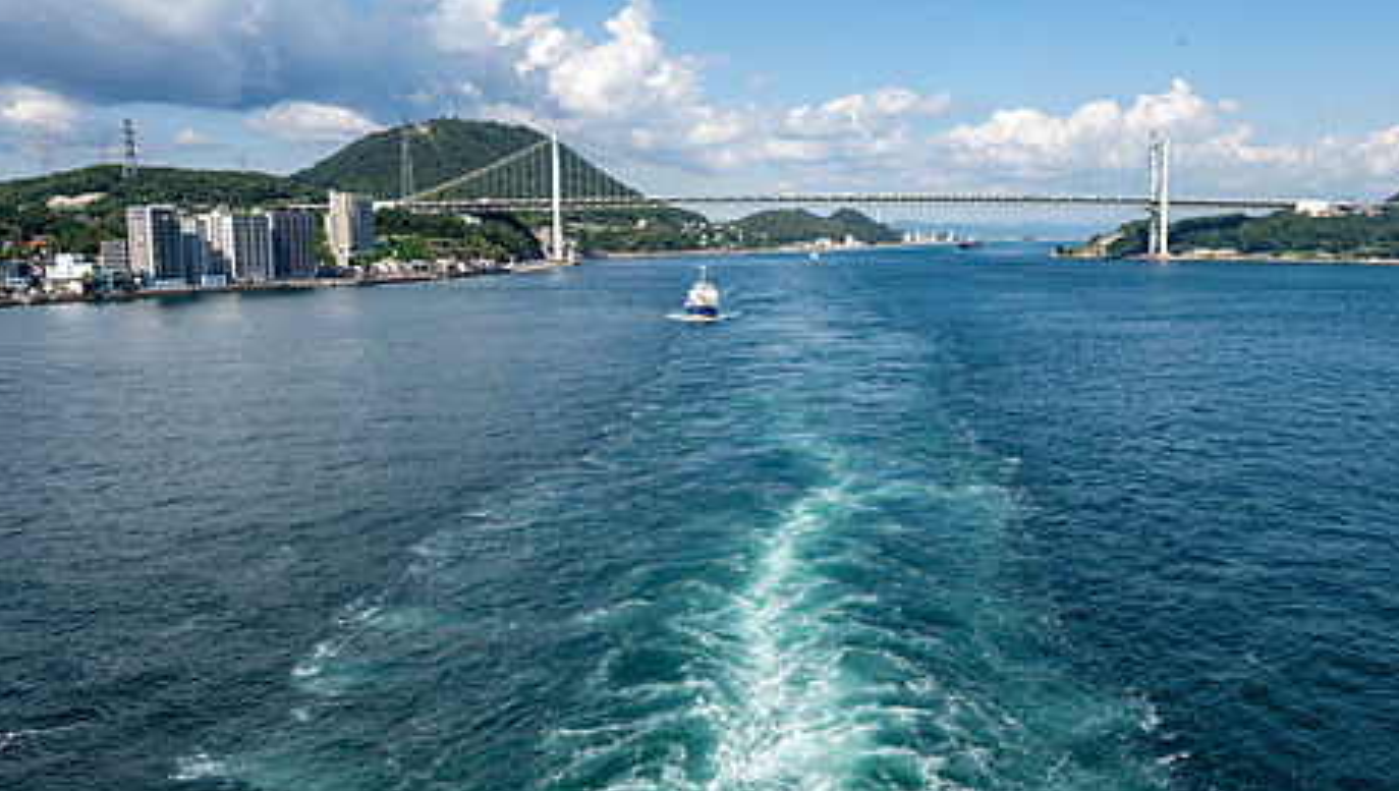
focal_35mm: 32
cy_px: 359
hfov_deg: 60.5
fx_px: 1189
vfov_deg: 36.8
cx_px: 833
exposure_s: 1/160
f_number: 11
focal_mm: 24
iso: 160
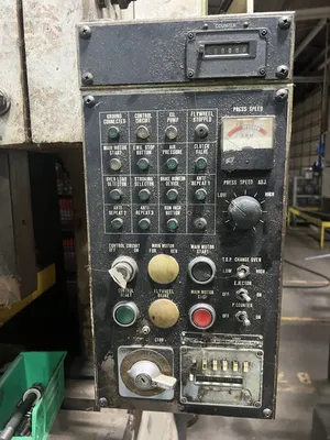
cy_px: 220
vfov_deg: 67.3
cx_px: 165
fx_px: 330
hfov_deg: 53.1
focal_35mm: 26
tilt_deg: -8.4
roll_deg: +1.4
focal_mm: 5.7
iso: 640
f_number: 1.5
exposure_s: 1/40
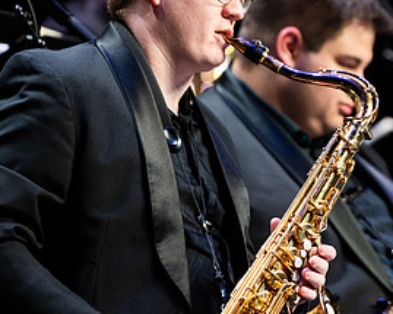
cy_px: 121
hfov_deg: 4.3
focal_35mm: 451
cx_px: 330
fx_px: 5244
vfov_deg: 3.4
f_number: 2.8
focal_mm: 200
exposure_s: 1/250
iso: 2000
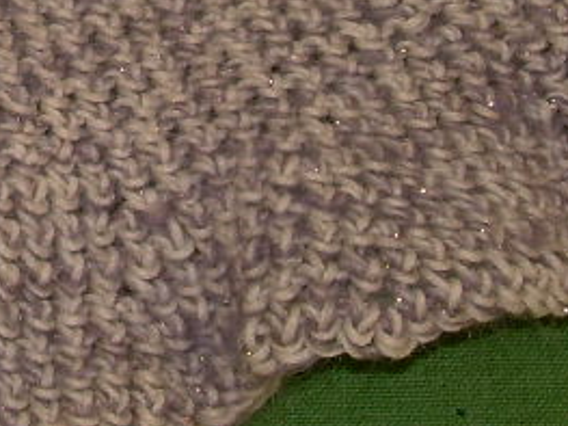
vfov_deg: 7.5
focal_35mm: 195
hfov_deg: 9.9
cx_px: -197
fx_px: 3198
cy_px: -182
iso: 50
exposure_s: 1/60
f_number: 3.1
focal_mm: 8.3
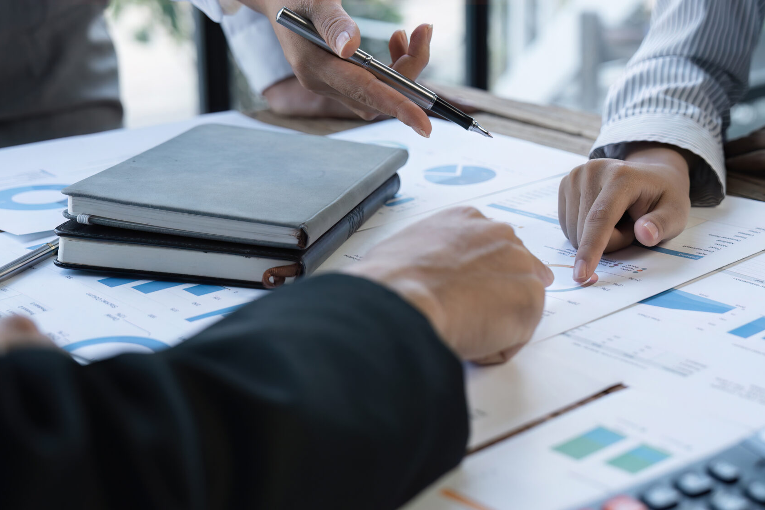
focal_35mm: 67
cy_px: 166
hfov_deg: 29.9
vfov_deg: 20.2
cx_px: 483
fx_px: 1424
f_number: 3.5
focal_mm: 44
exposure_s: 1/200
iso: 320
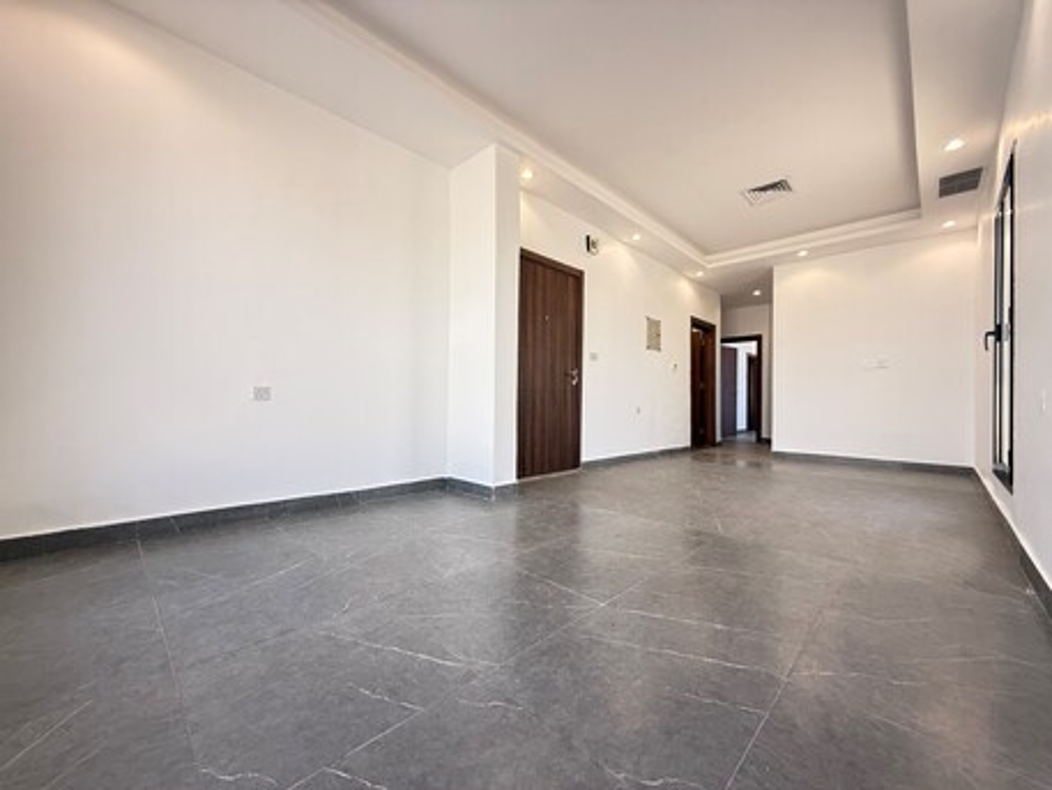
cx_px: 526
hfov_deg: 102.0
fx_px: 426
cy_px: 395
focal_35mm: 14
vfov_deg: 85.7
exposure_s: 1/99
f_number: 2.2
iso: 160
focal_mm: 2.22
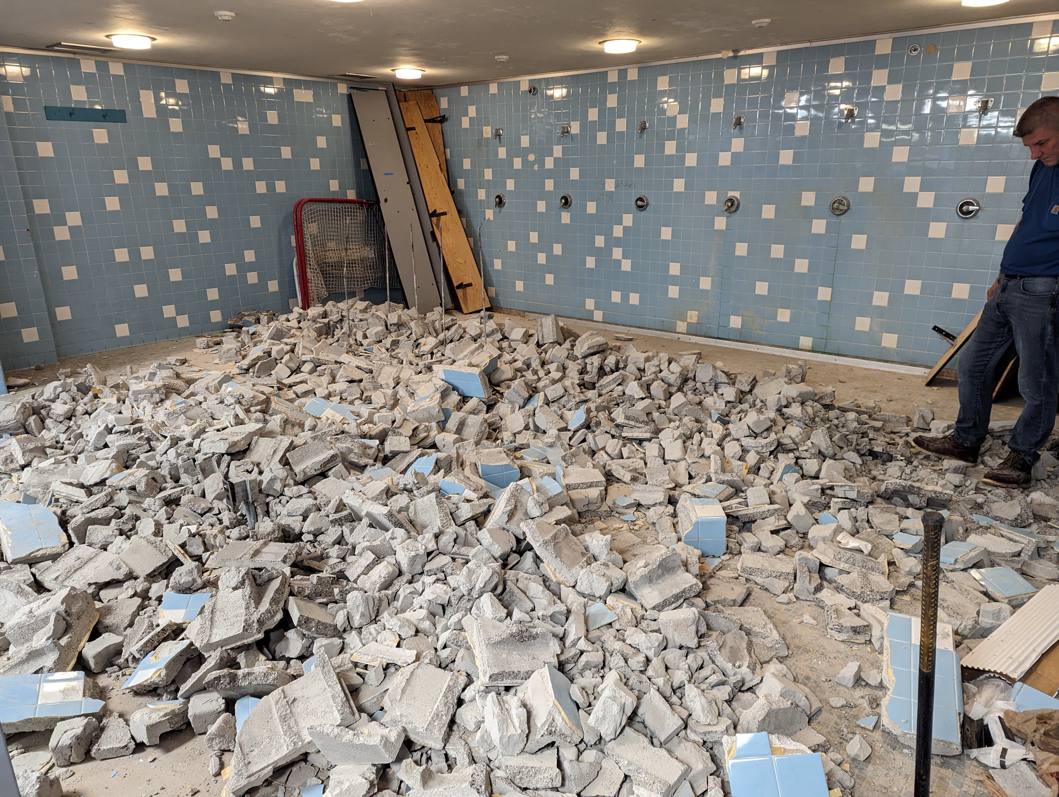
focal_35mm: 24
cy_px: 398
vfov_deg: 56.9
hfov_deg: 71.5
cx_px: 530
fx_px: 735
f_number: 1.85
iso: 525
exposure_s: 1/60
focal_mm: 6.81
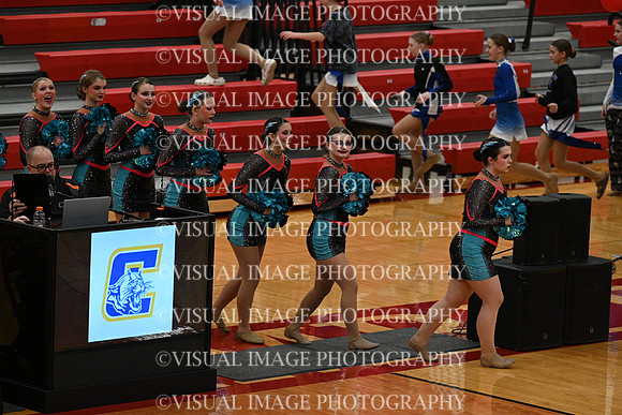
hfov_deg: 10.3
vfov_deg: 6.9
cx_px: 311
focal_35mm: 200
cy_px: 208
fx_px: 3456
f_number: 4
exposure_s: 1/400
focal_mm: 200
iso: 4000
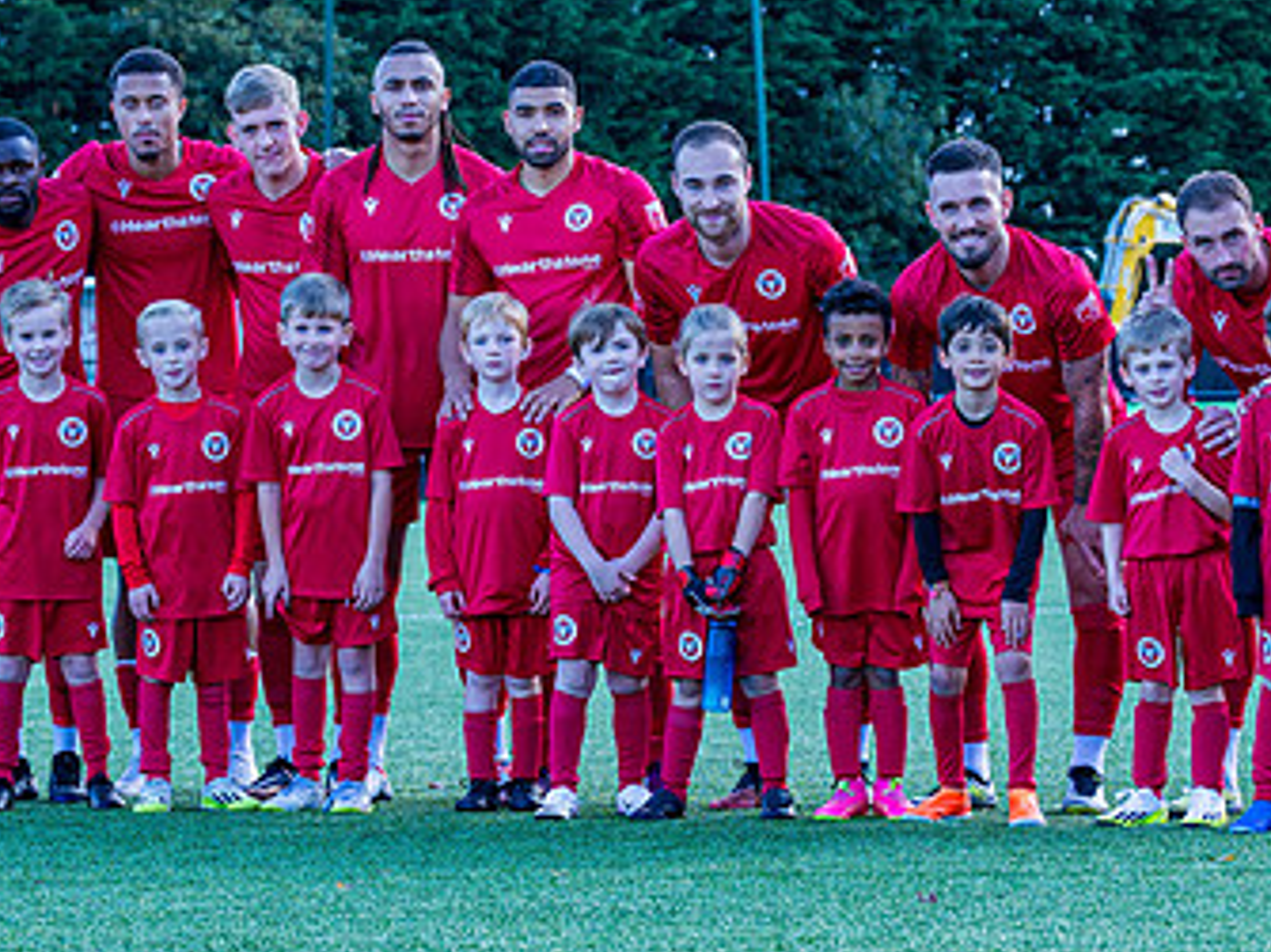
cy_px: 559
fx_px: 7928
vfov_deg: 6.9
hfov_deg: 9.2
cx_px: 662
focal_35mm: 216
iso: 200
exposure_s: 1/200
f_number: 5.6
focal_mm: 77
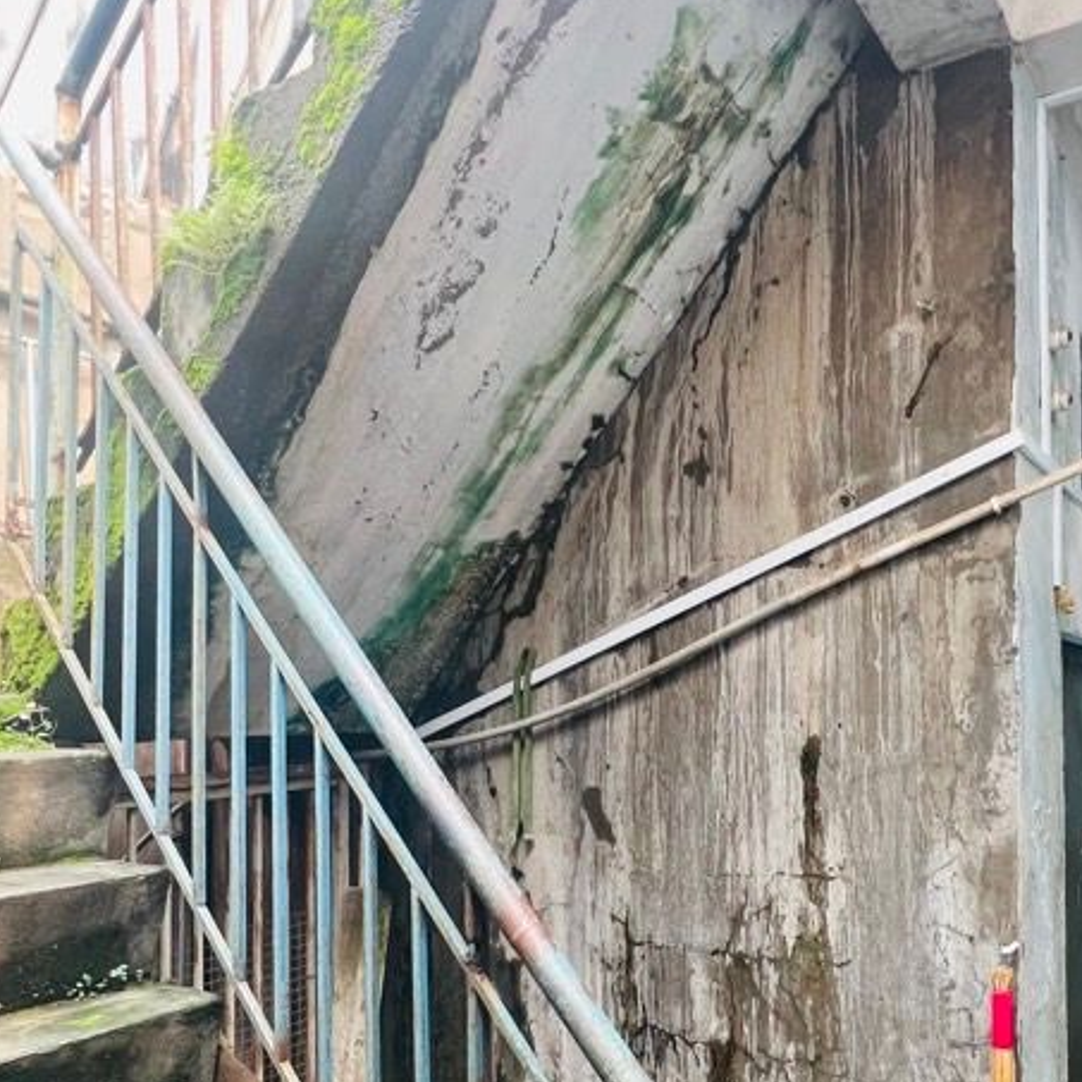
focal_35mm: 26
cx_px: 783
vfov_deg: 60.1
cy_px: 676
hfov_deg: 58.4
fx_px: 919
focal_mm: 1.57
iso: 100
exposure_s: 1/99
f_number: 1.8
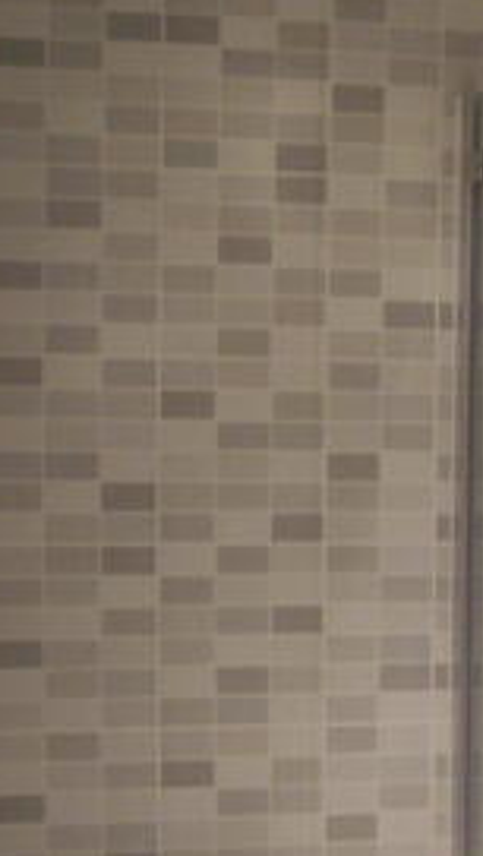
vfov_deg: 23.7
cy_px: 605
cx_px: 633
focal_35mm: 89
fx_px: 2021
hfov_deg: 13.1
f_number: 2.8
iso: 400
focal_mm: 7.9
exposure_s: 1/25
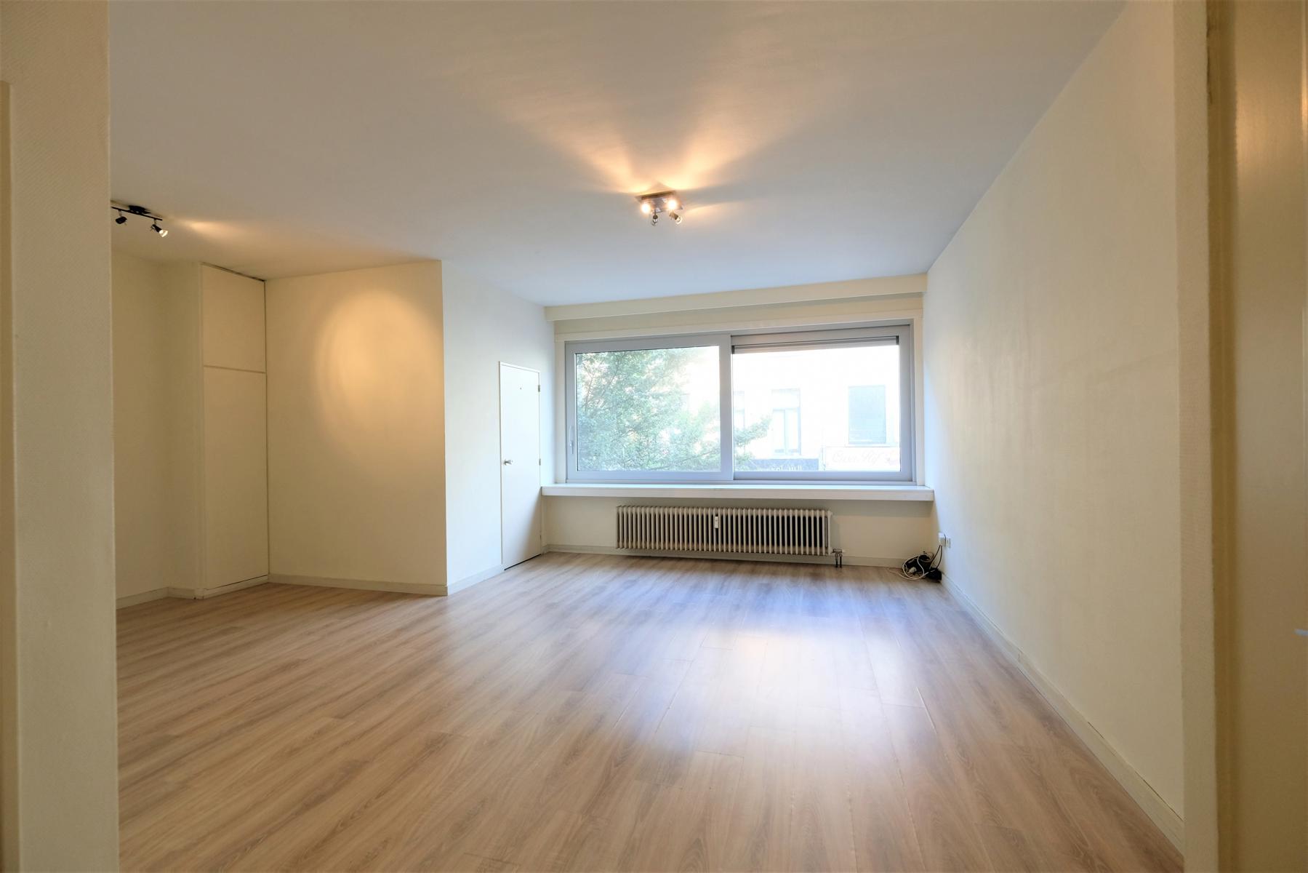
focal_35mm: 15
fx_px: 545
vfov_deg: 77.3
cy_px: 436
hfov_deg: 100.4
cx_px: 654
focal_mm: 10
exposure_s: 1/85
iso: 800
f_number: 4
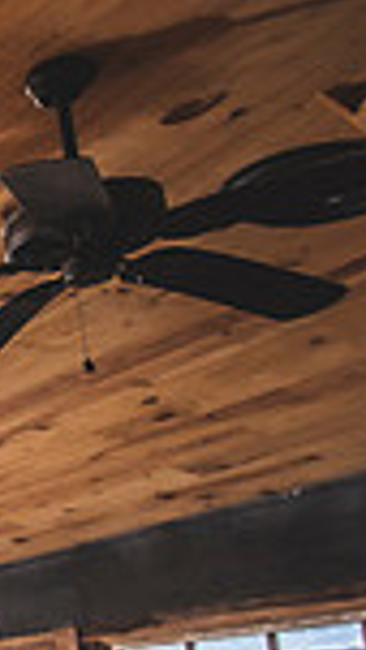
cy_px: 583
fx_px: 1017
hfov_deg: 10.6
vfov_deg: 33.6
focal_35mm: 59
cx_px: -810
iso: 1000
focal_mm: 14
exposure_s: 1/200
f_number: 2.8
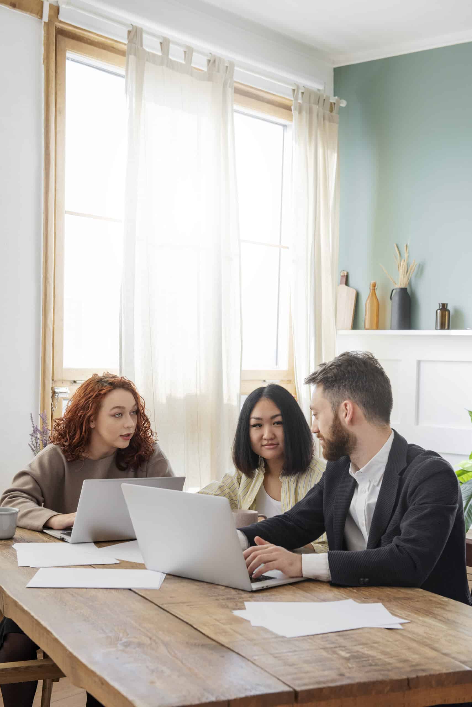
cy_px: 354
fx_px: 1081
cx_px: 236
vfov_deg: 36.2
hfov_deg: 24.6
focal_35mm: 55
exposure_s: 1/160
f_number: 7.1
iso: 500
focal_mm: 55
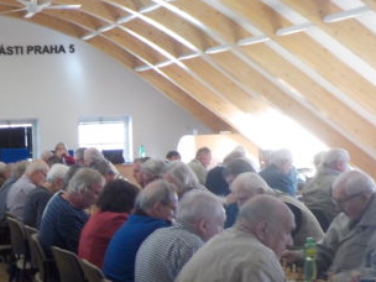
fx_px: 858
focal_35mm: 79
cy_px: 188
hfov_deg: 23.0
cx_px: -54
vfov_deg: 18.6
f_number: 3.3
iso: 140
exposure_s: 1/30
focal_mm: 4.1
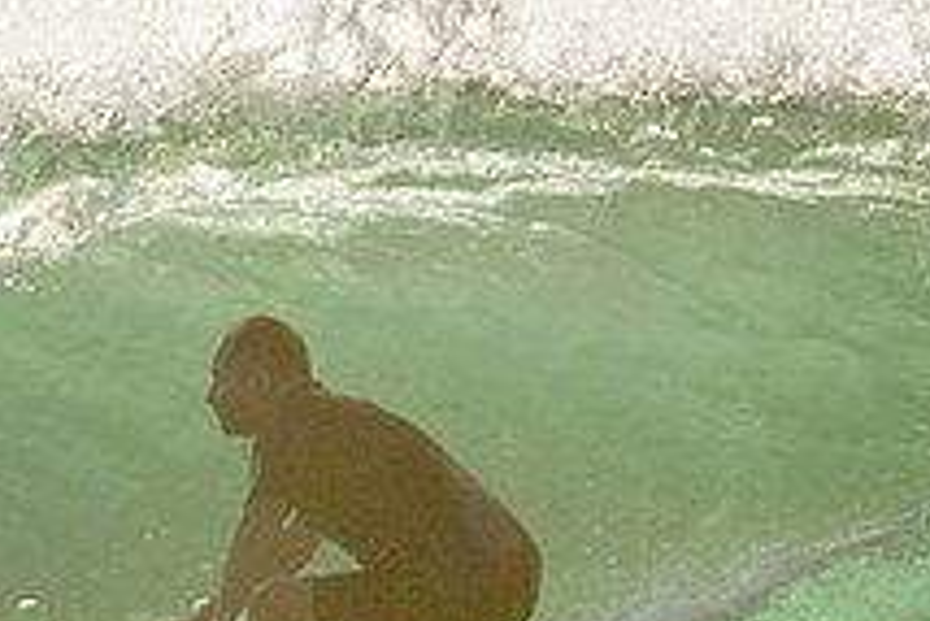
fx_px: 76516
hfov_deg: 0.7
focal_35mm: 2960
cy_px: 498
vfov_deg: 0.5
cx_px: 76
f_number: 11
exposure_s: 1/2000
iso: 500
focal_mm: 800
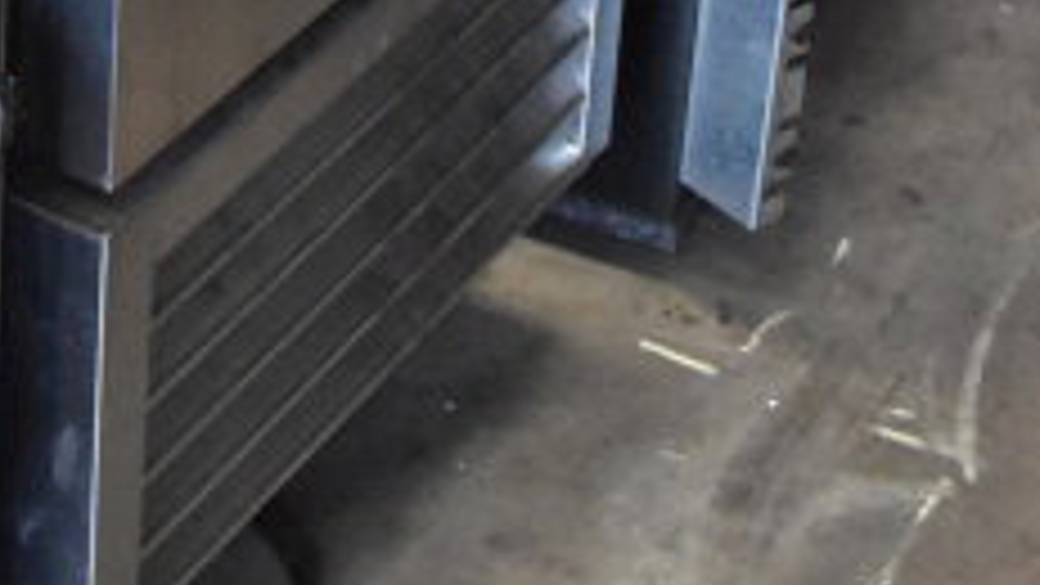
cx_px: -113
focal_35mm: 112
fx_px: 3089
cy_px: -1159
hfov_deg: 18.4
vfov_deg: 8.9
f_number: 5.6
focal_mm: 18
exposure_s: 1/125
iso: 6400
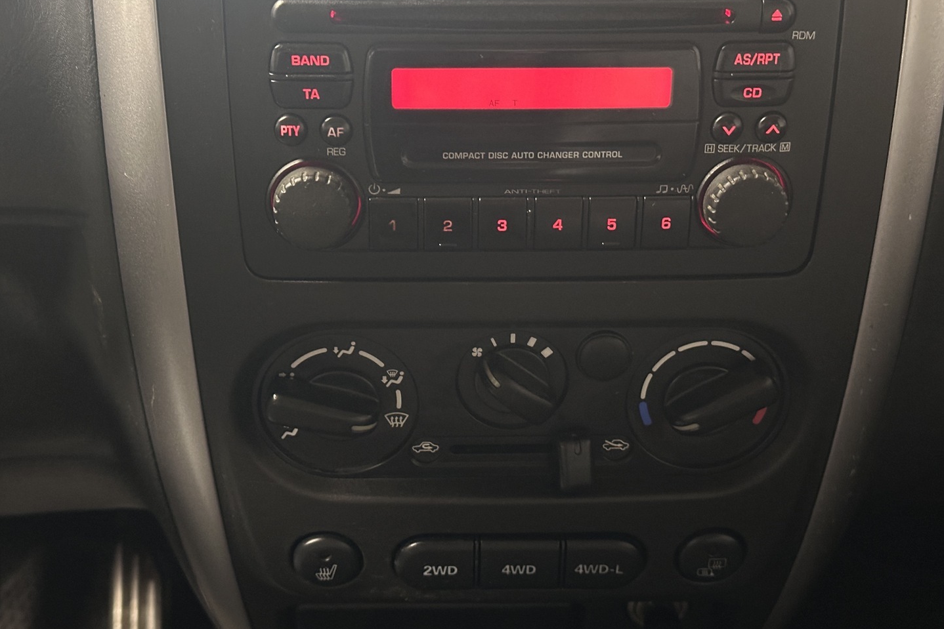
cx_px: 472
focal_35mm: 50
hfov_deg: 39.6
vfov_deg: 27.0
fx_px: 1311
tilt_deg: -30.8
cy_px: 302
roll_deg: -1.1
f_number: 1.78
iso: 1000
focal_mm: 6.86
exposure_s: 1/20
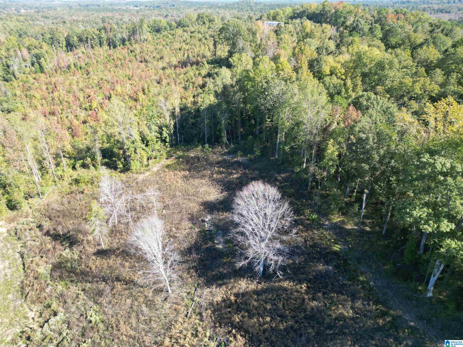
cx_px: 232
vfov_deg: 56.8
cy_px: 174
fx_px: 321
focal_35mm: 24
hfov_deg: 71.6
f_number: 1.7
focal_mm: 6.72
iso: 110
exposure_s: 1/2500
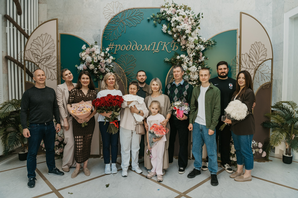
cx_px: 149
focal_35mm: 24
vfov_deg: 53.1
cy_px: 99
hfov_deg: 73.7
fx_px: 199
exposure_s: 1/160
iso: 500
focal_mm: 24
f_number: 4.5
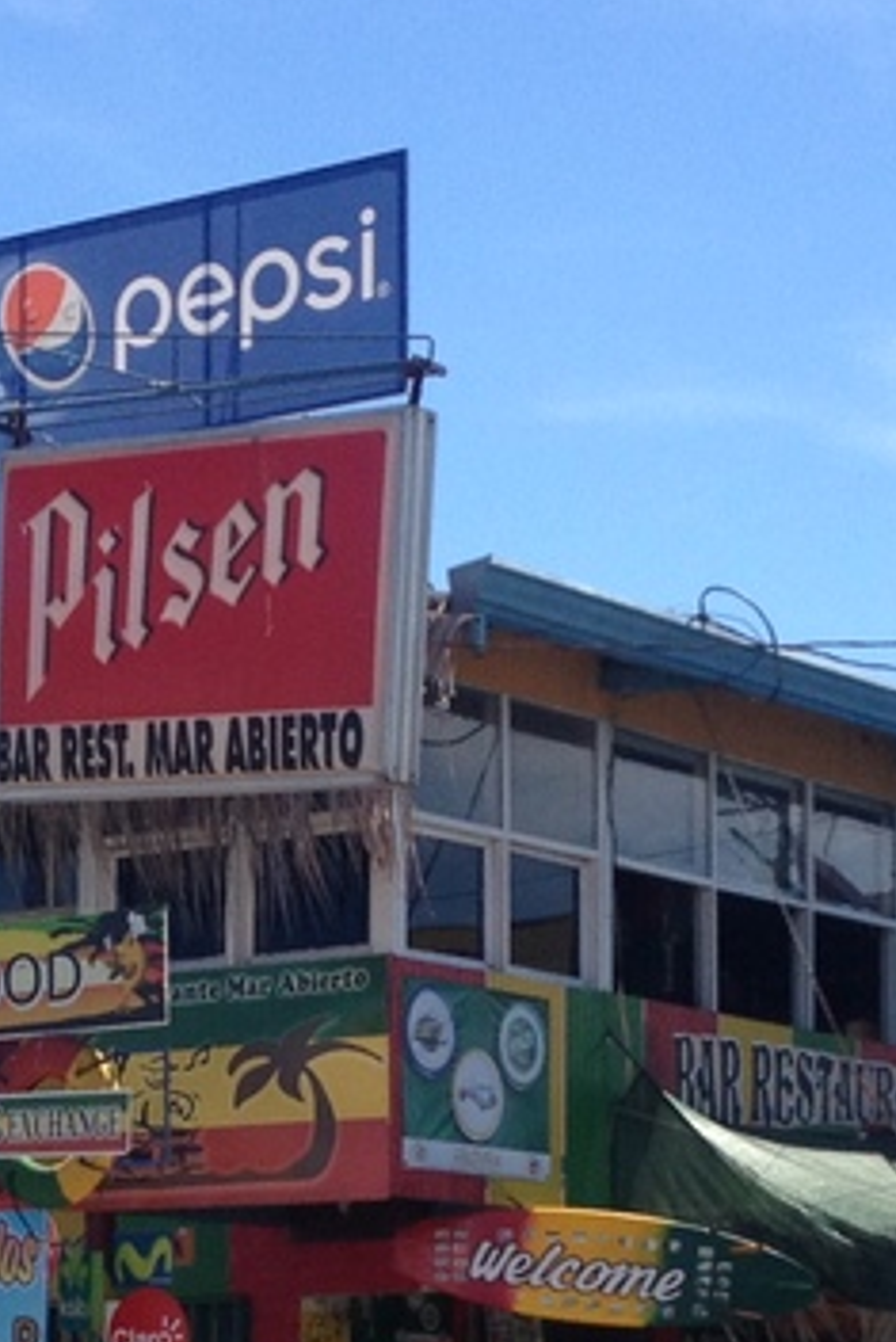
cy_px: 1289
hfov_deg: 11.1
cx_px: 286
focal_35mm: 124
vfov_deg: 16.2
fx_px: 4624
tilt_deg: +0.3
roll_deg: -0.8
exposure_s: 1/1381
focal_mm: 4.28
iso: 50
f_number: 2.4
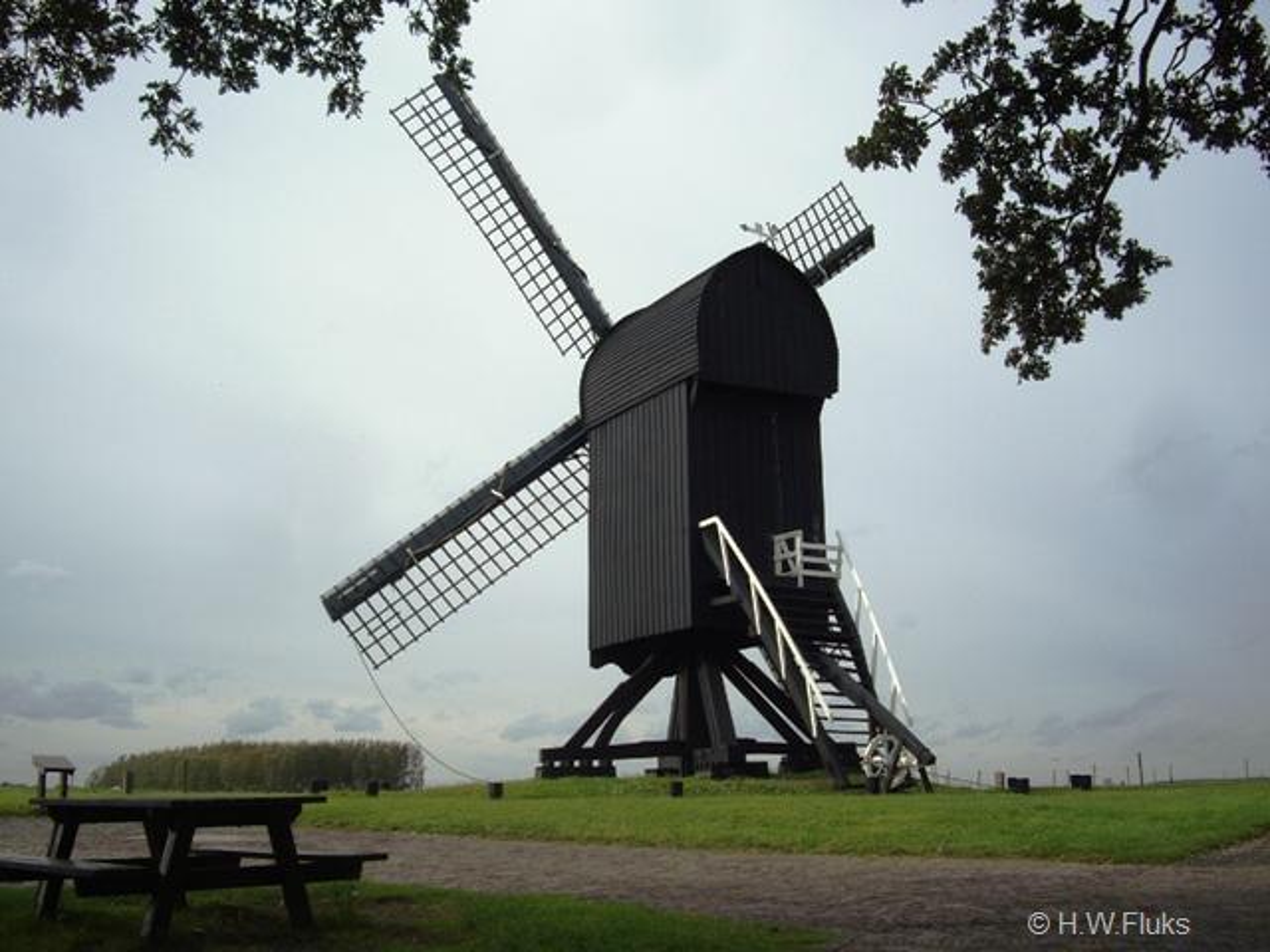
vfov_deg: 37.7
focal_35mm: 38
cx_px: 635
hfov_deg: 49.0
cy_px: 476
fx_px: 1394
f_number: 2.8
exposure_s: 1/800
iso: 64
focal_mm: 7.9
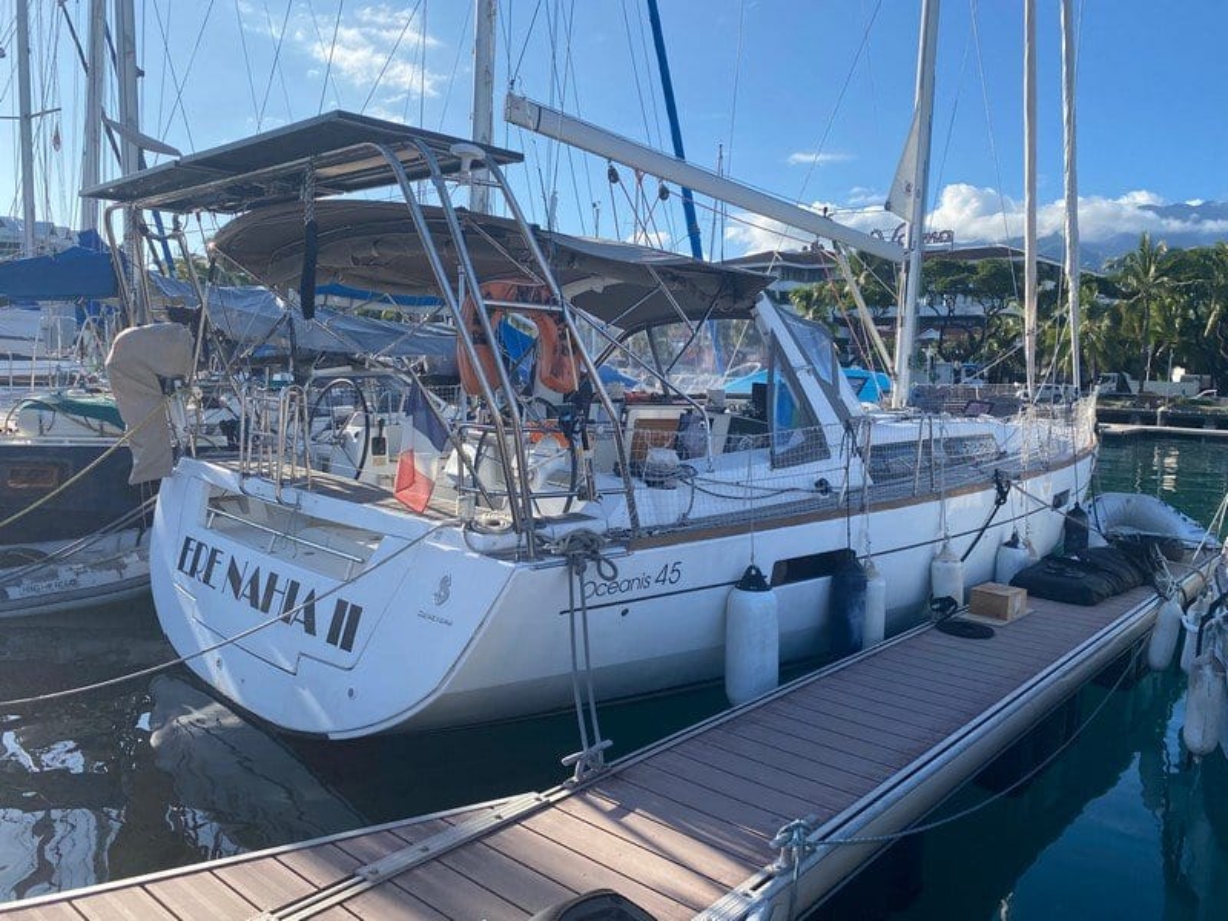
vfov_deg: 53.1
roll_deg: -1.7
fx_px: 922
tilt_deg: -4.4
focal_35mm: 26
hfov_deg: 67.3
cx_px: 614
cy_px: 460
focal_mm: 4.25
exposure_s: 1/1629
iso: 32
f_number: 1.8
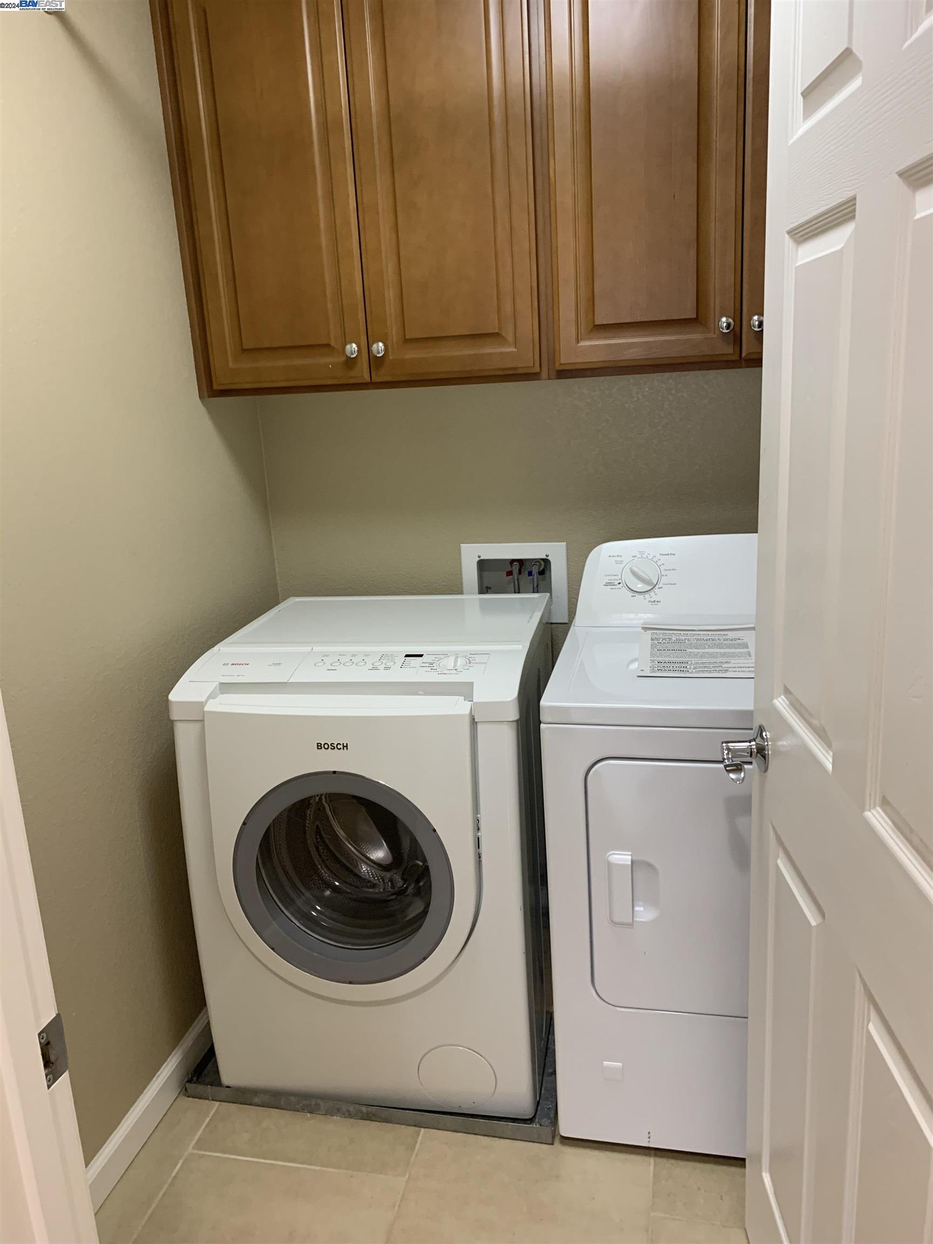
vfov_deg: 67.3
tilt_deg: -14.9
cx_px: 466
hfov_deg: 53.1
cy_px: 622
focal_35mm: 26
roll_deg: +2.7
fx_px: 934
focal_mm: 4.25
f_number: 1.8
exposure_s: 1/60
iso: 125
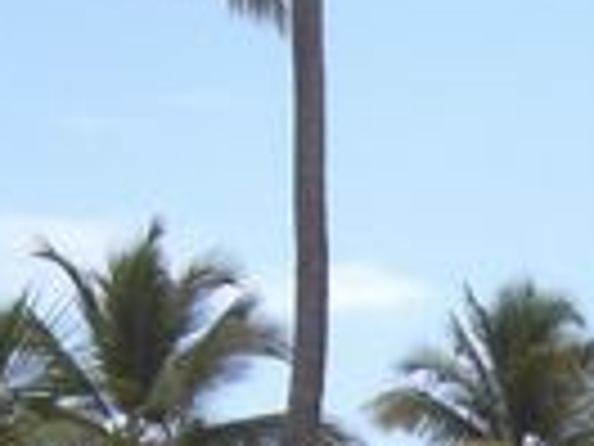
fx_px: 5062
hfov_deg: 6.6
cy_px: 838
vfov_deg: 5.0
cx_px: 914
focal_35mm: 295
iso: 64
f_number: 2.7
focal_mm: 6.2
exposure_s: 1/400
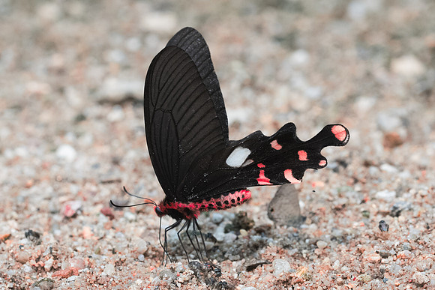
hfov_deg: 5.7
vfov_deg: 3.8
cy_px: 205
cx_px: 218
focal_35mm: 363
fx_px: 4382
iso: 1250
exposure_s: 1/500
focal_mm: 150
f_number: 9
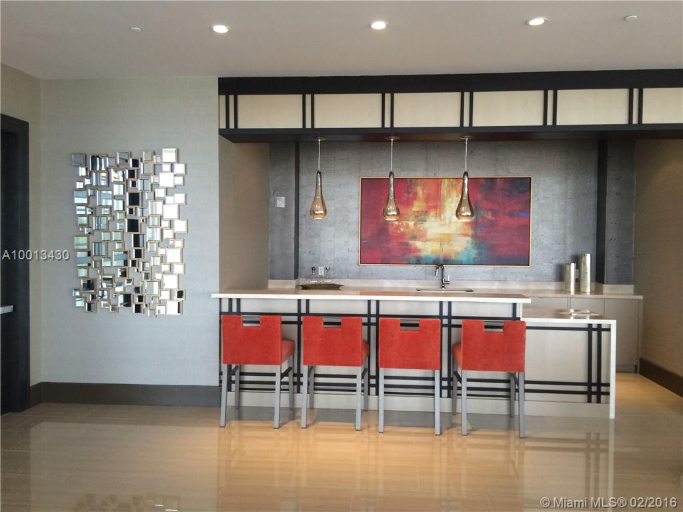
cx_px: 342
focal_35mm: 29
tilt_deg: -2.2
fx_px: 572
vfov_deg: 48.2
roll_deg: -0.3
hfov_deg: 61.7
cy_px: 256
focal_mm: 4.15
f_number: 2.2
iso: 100
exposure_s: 1/30
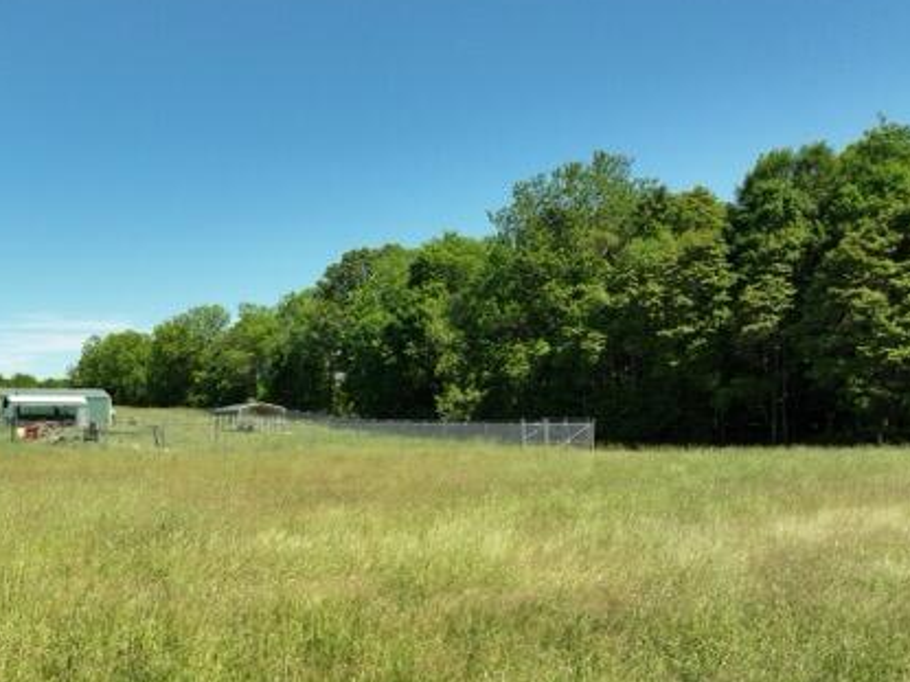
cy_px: 425
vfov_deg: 38.4
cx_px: 221
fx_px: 972
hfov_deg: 48.1
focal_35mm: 37
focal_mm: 12.29
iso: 100
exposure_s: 1/1250
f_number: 2.8
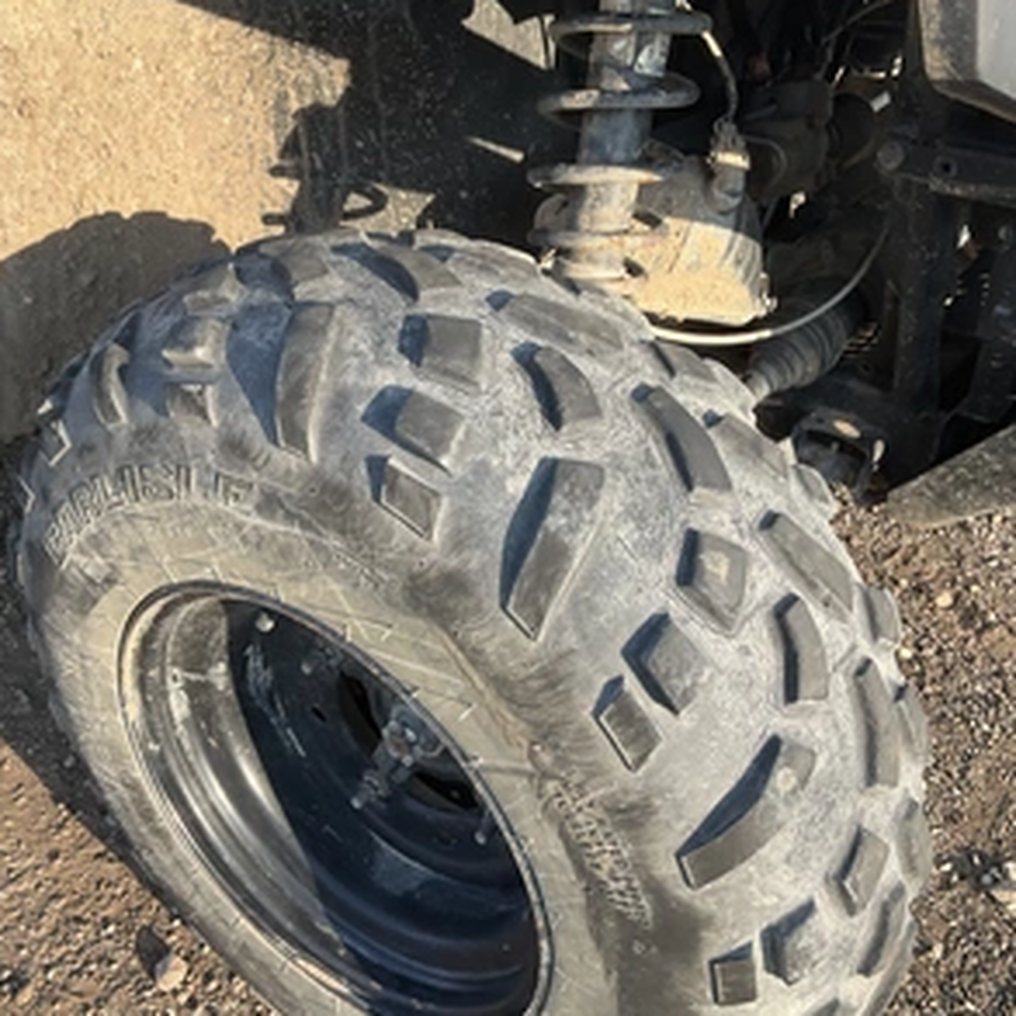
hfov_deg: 47.2
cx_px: 524
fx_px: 1162
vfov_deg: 47.2
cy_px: 503
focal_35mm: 35
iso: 25
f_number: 1.8
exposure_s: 1/383
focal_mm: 3
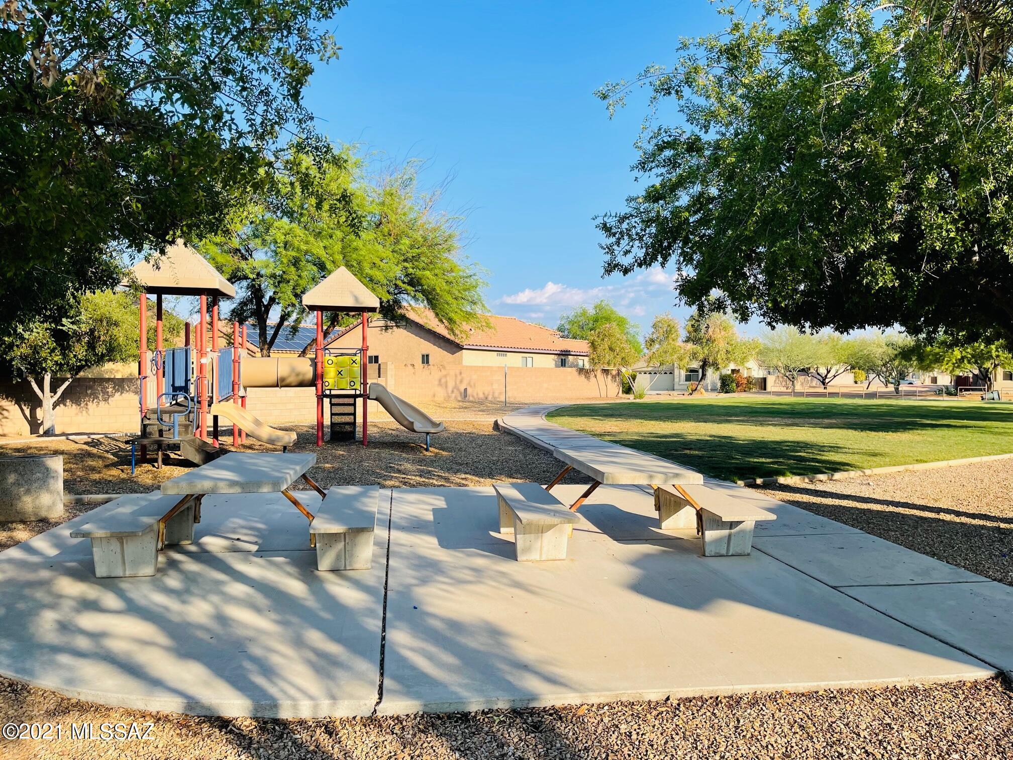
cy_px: 380
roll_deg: +0.1
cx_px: 506
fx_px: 761
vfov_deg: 53.1
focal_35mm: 26
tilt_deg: -0.3
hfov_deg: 67.3
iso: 32
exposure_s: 1/2012
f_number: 1.6
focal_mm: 5.1
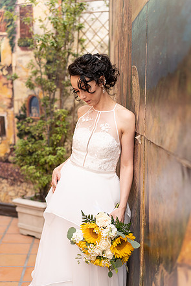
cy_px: 142
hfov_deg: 24.2
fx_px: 445
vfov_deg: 35.6
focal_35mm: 56
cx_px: 96
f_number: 2.5
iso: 320
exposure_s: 1/500
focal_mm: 55
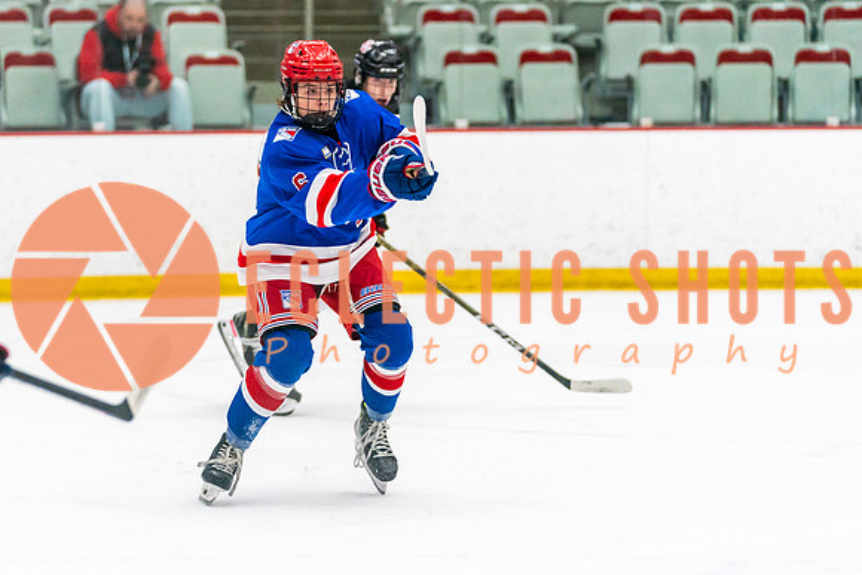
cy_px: 291
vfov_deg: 7.2
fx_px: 4556
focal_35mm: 190
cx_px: 314
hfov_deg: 10.8
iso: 3200
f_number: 2.8
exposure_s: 1/1000
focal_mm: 125
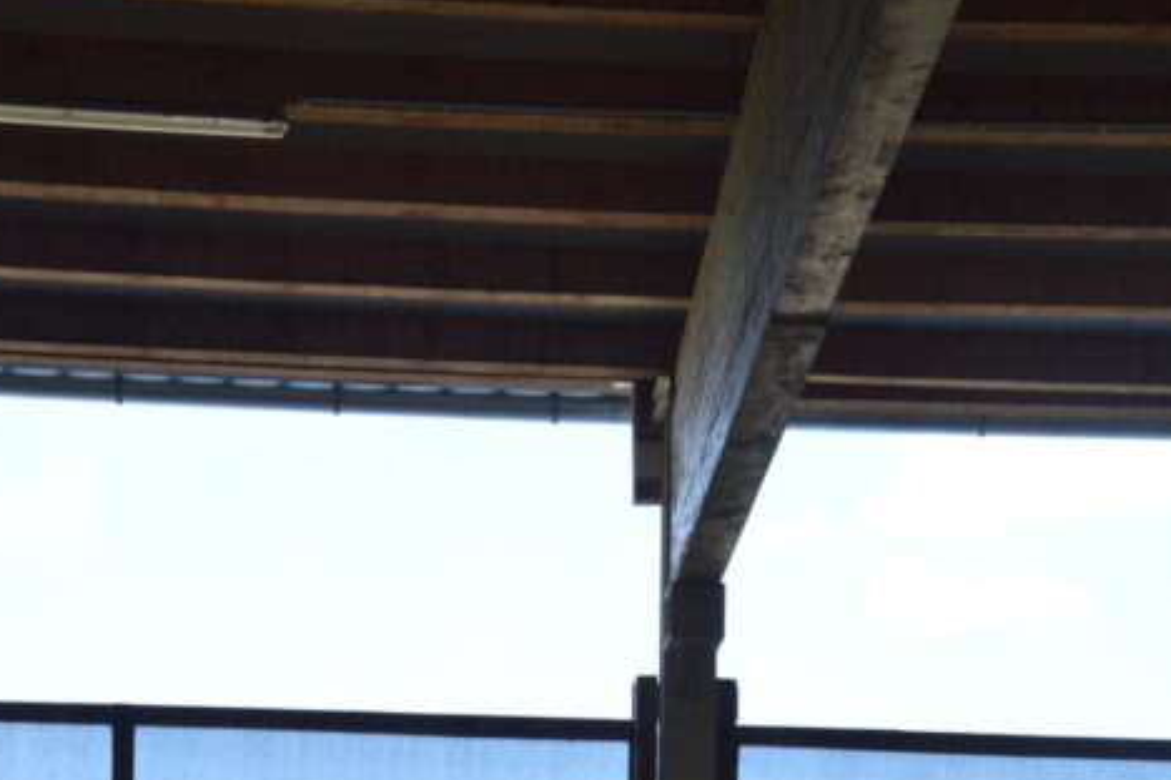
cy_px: 1259
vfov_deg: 10.5
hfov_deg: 16.4
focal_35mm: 125
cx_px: 656
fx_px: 4064
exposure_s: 1/500
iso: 400
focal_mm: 38
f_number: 4.5
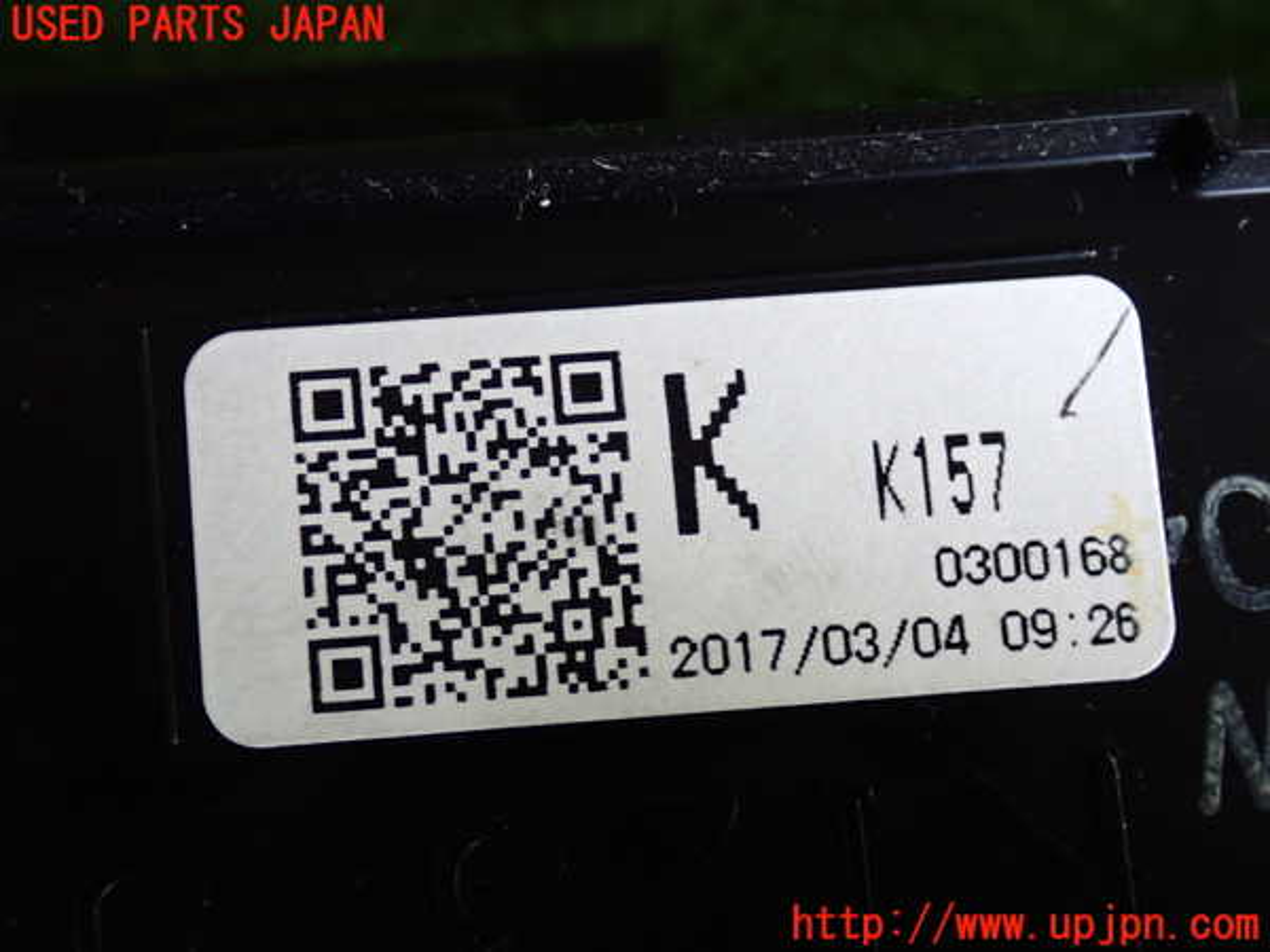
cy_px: 476
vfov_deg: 20.7
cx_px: 635
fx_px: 2605
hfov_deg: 27.4
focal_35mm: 71
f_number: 3.9
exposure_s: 1/60
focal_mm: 12.73
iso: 500
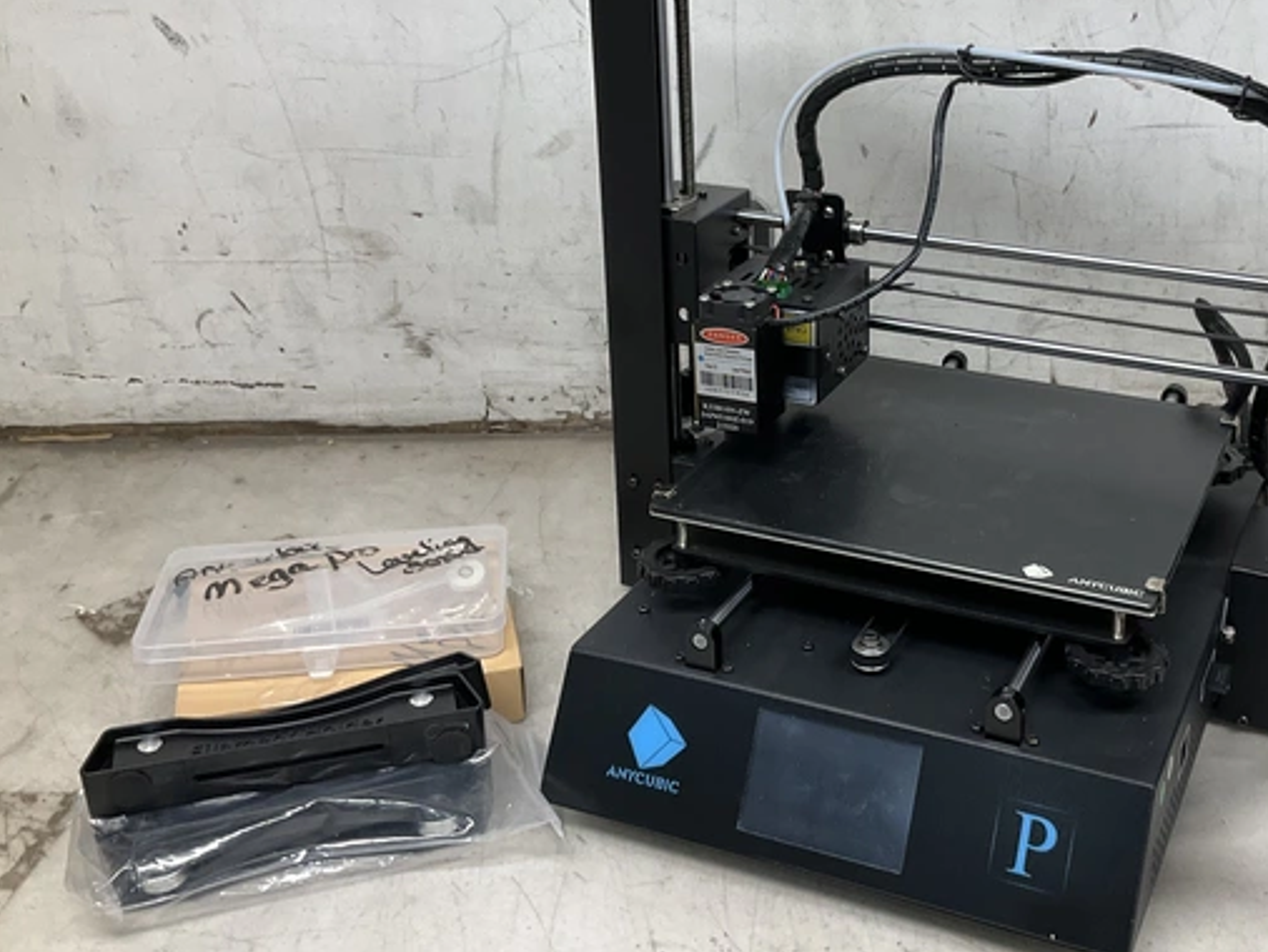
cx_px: 852
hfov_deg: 43.2
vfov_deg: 33.5
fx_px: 1576
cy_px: 357
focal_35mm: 43
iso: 50
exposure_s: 1/120
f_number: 1.8
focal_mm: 3
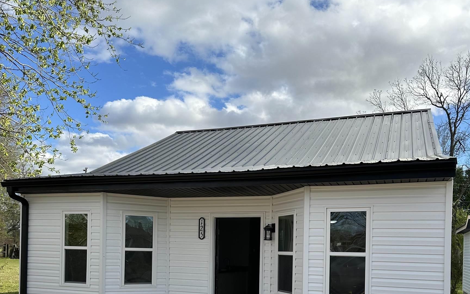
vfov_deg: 35.6
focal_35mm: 34
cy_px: 250
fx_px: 435
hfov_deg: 56.7
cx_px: 235
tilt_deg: +0.7
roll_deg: -2.5
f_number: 1.78
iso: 80
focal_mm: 6.86
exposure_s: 1/3472
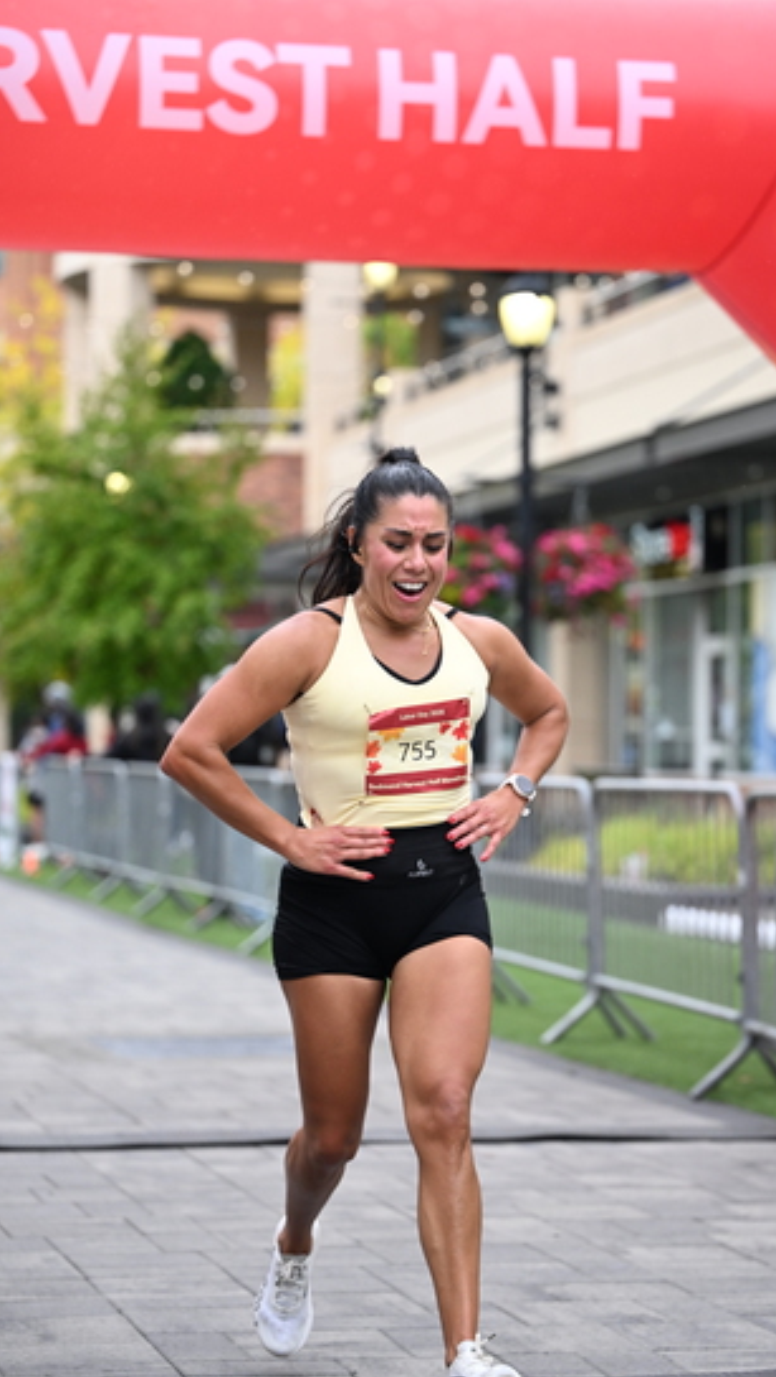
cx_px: 454
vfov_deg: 22.9
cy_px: 690
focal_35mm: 93
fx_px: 3398
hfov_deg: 13.0
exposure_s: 1/1600
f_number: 2.8
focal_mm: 88
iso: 1000
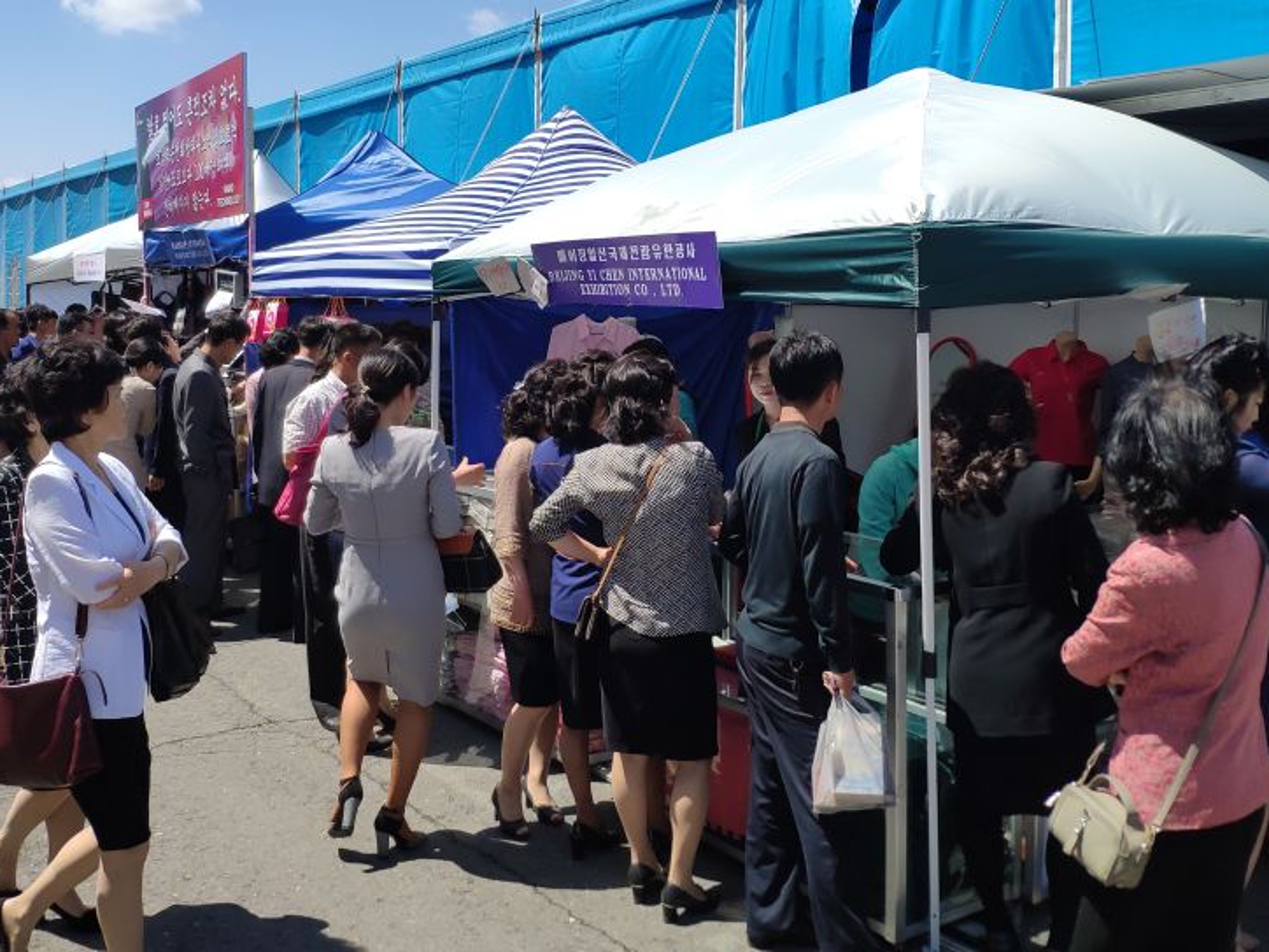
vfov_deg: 47.9
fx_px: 1063
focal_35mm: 29
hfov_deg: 61.6
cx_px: 591
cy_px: 375
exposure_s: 1/2708
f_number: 1.8
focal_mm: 4.22
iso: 100
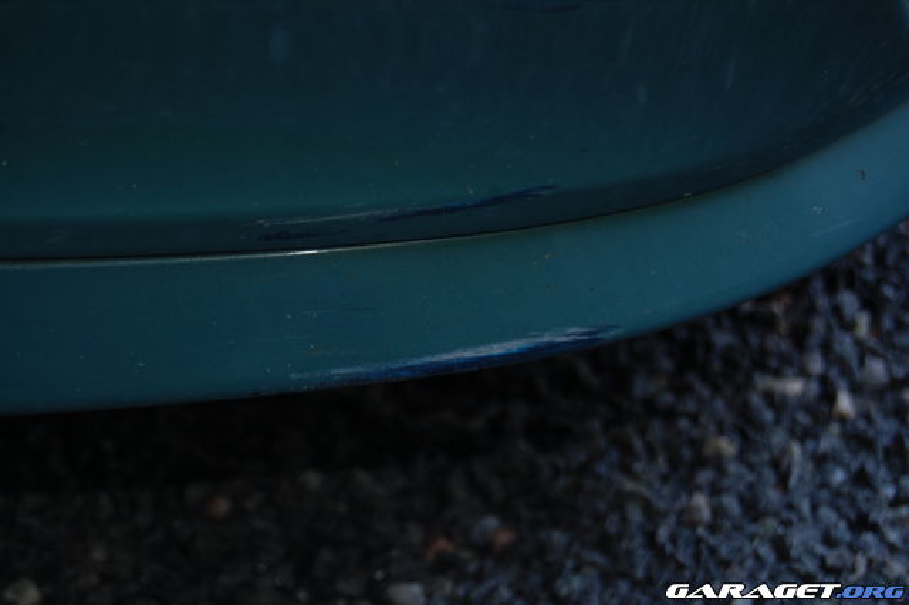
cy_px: 302
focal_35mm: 82
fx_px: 2082
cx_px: 454
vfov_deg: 16.5
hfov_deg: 24.6
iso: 200
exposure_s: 1/60
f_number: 5.6
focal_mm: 55
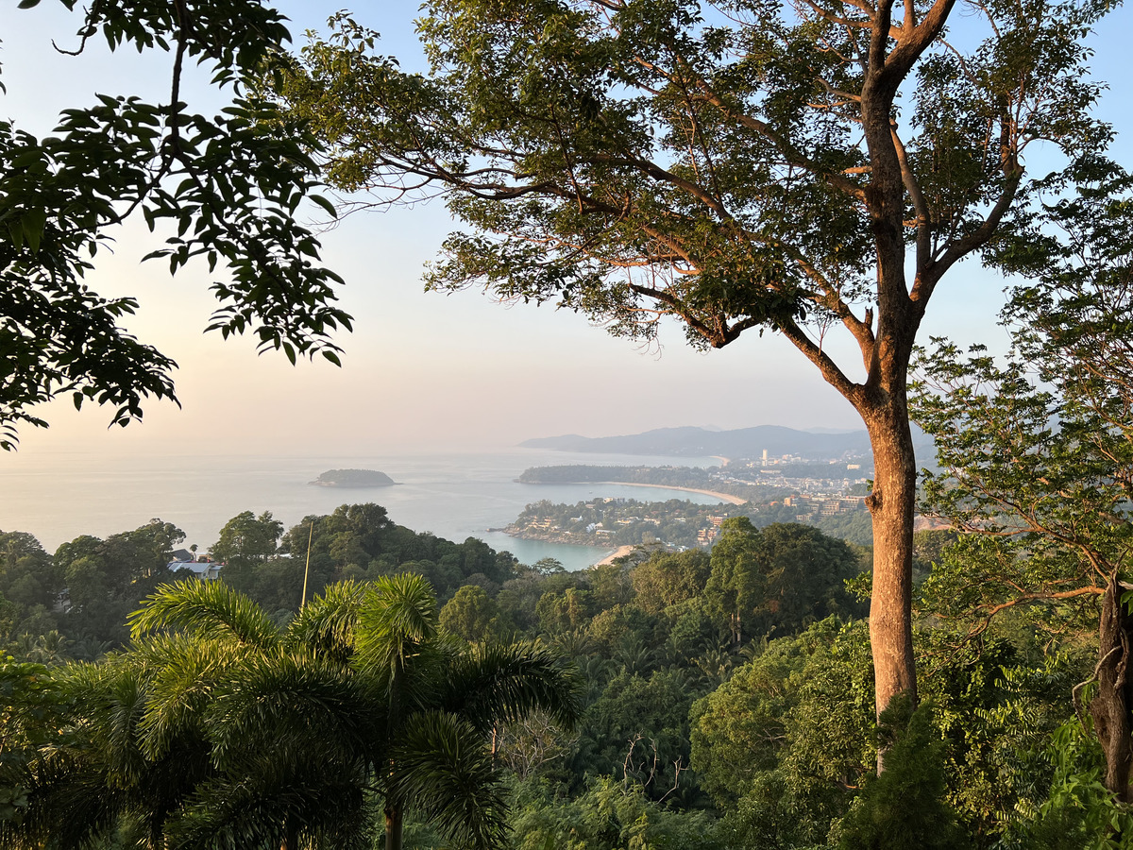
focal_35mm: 26
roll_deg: -0.6
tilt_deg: +0.4
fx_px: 851
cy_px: 425
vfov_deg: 53.1
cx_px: 566
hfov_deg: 67.3
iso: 50
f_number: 1.5
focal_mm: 5.7
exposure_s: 1/791
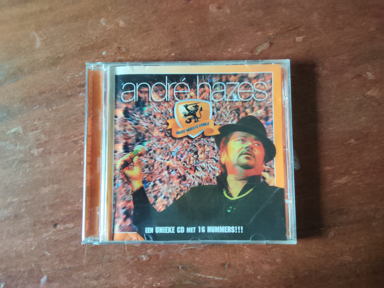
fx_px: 288
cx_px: 192
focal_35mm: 26
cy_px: 144
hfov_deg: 67.3
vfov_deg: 53.1
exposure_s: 1/16.7
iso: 320
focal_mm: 2.78
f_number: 2
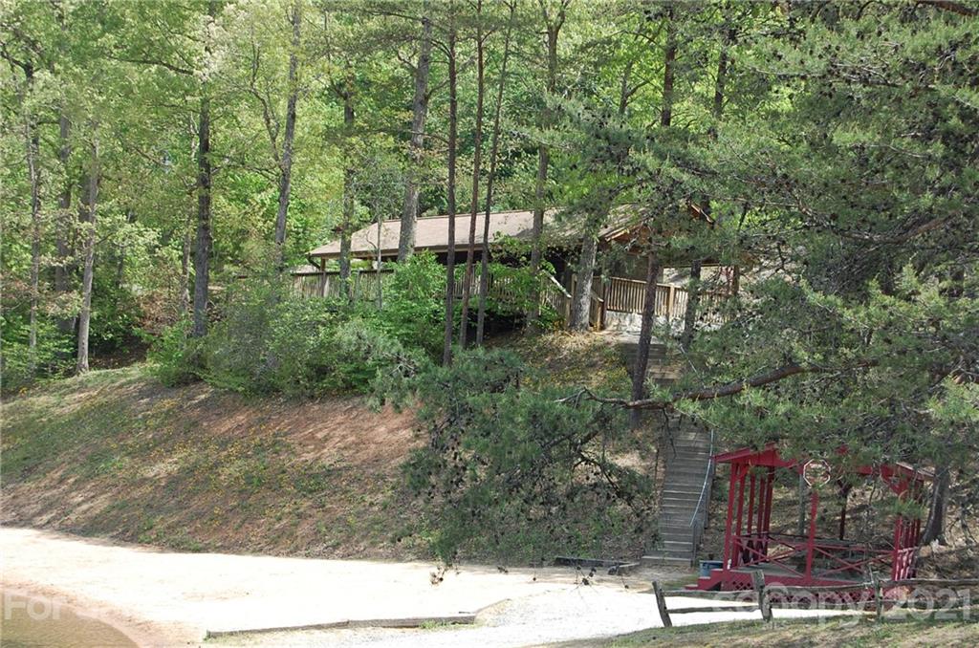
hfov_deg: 24.7
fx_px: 2239
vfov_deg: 16.5
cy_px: 324
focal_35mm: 82
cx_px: 490
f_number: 6.3
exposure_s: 1/160
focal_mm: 55
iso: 200
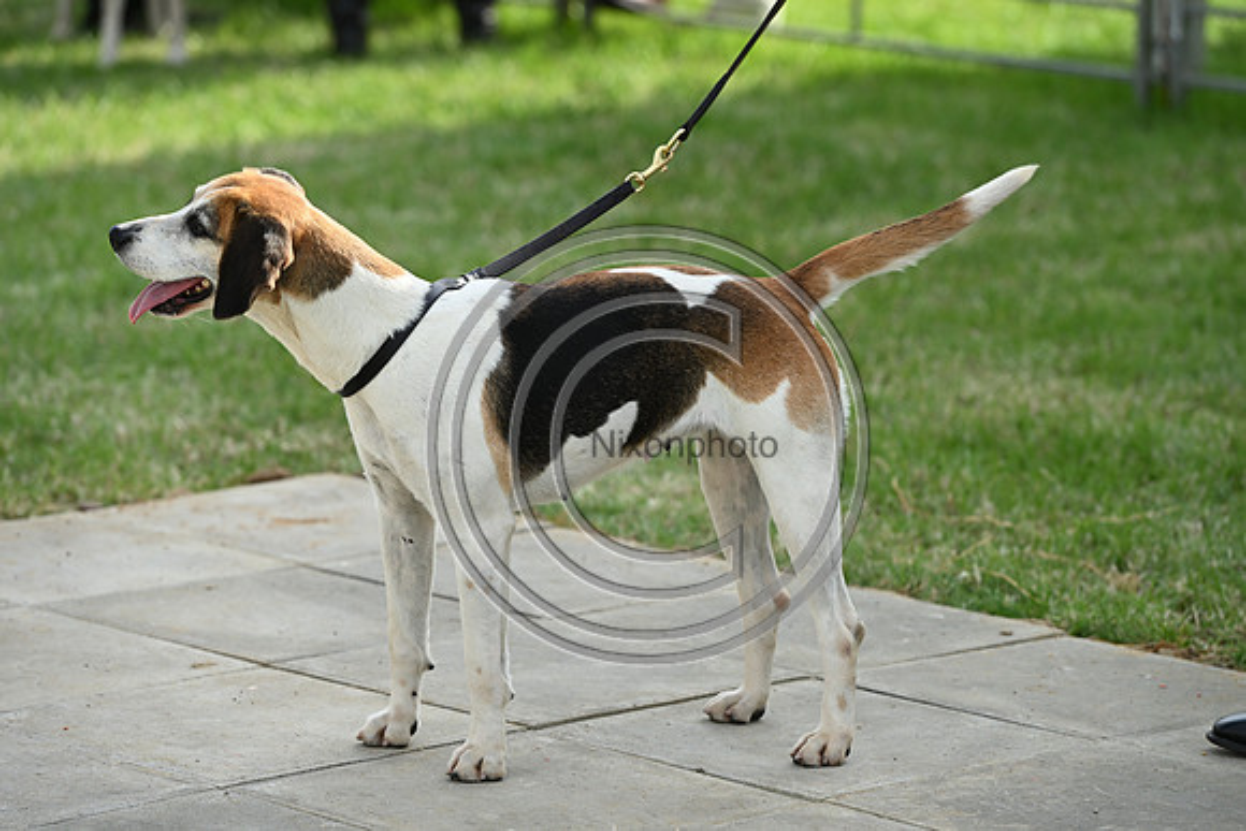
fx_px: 5885
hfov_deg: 12.1
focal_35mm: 170
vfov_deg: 8.1
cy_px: 416
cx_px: 623
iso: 320
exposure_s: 1/1000
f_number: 4.5
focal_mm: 170
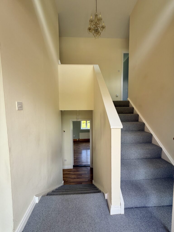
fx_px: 94
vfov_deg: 102.1
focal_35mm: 14
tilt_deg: -4.7
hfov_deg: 85.7
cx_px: 87
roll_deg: +0.4
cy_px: 116
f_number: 2.2
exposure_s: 1/121
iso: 64
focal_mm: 2.22
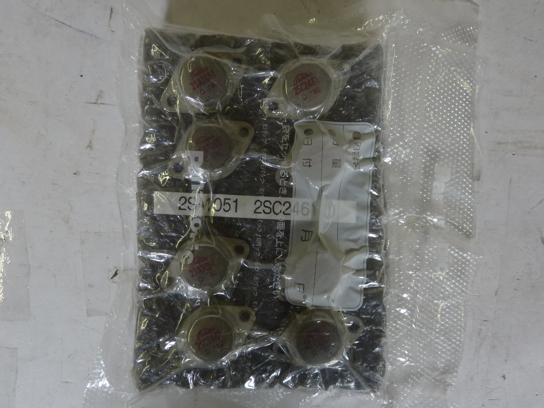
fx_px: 440
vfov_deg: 49.7
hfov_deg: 63.4
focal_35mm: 28
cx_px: 272
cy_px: 204
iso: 80
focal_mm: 4.1
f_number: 3.3
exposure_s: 1/50
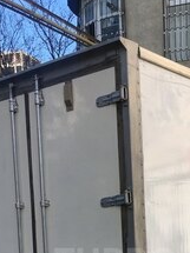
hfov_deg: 21.7
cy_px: 261
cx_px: 145
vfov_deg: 27.1
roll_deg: +0.8
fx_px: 491
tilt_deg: -6.2
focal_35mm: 67
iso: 25
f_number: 2.2
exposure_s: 1/530
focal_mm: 4.15
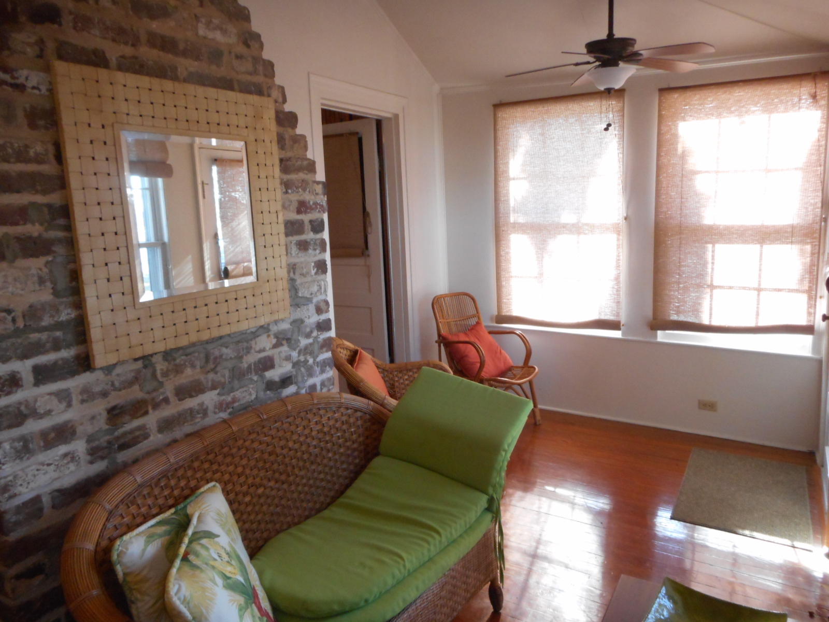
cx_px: 414
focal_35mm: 25
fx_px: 599
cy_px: 311
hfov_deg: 69.4
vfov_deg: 54.9
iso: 320
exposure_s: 1/30
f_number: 3.7
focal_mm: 4.5
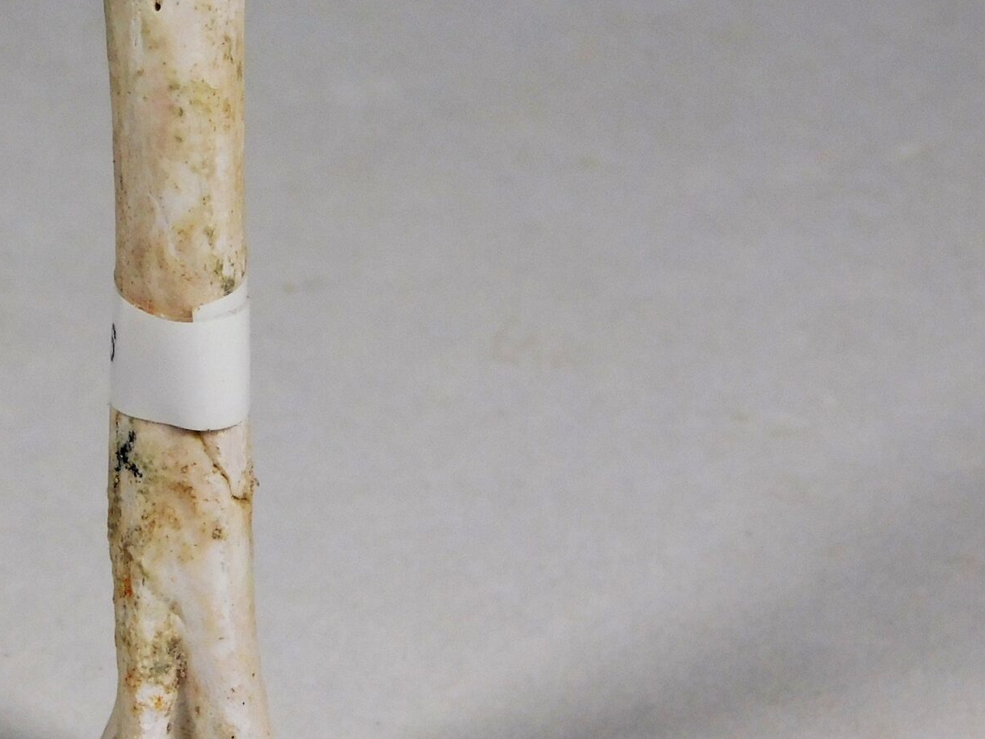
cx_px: 194
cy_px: 295
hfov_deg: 8.0
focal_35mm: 247
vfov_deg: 6.0
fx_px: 7028
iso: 125
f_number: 4.8
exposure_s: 1/500
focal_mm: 20.3
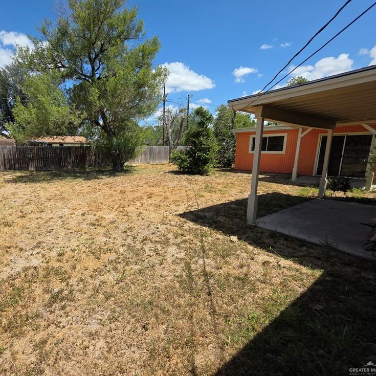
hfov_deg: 85.2
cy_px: 185
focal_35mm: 16
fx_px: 197
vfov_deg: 87.4
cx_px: 134
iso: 40
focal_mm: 2.2
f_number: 1.9
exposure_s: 1/2043
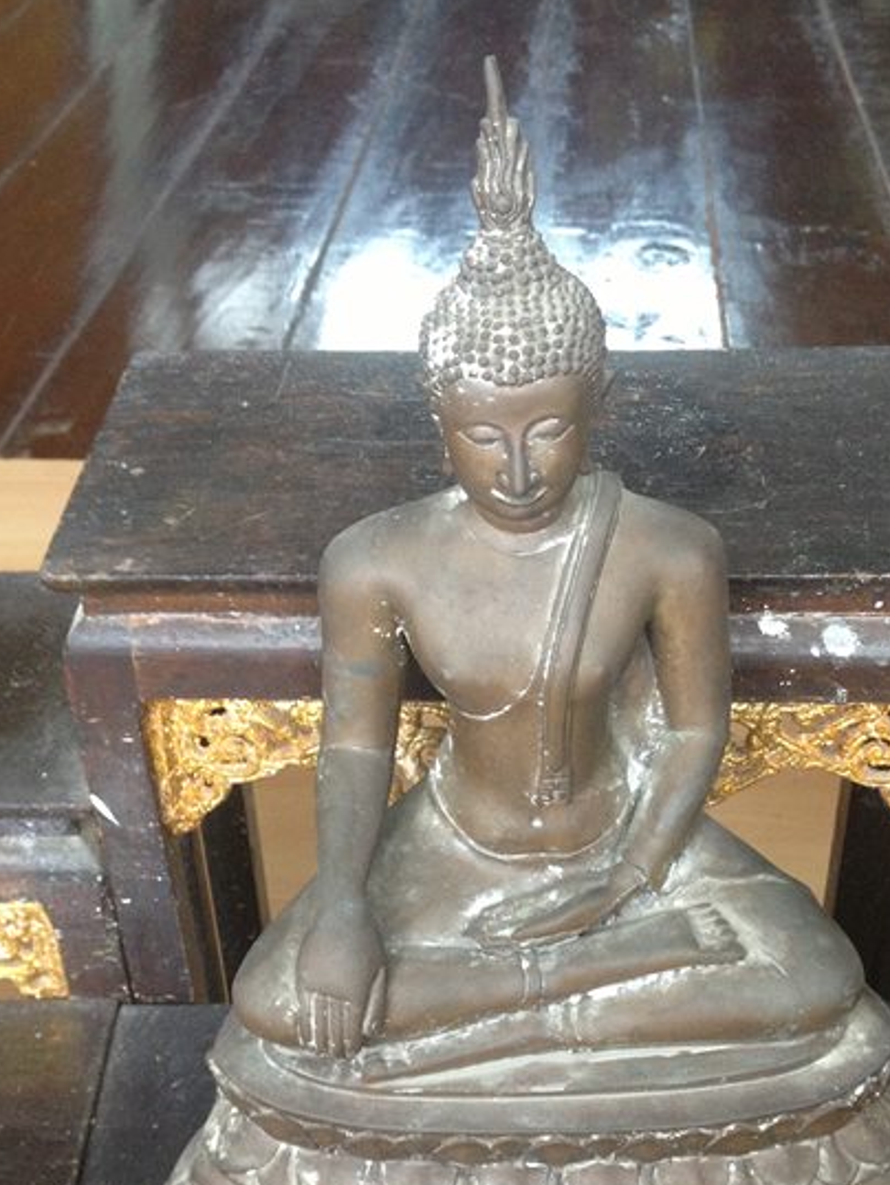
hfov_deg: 28.0
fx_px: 1781
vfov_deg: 36.4
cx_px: 520
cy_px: 793
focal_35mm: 52
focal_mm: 4.28
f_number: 2.4
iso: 160
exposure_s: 1/20
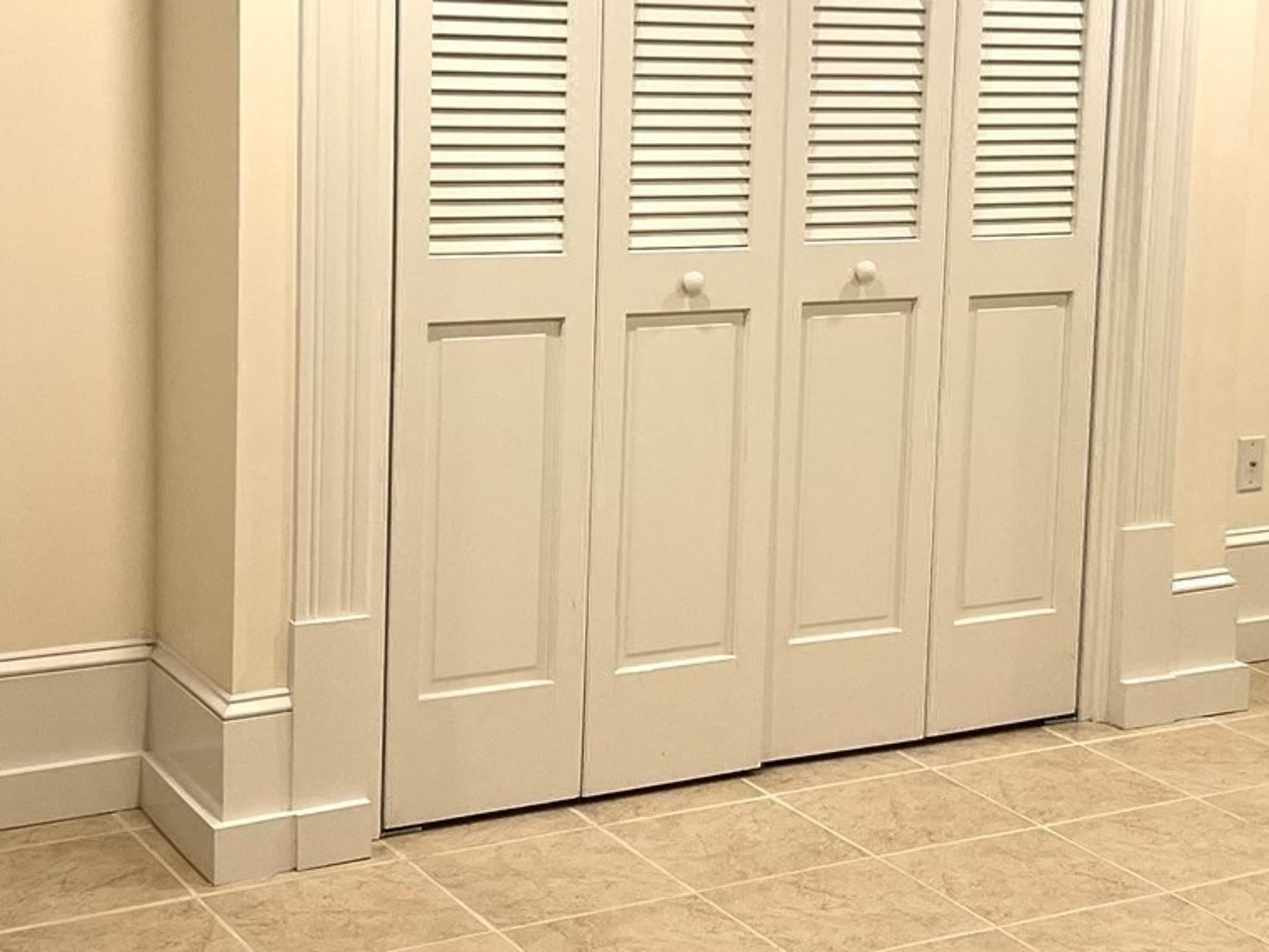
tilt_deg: -8.3
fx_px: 2567
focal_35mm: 70
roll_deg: -2.4
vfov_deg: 20.9
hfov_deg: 27.6
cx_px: 872
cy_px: 282
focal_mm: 5.7
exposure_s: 1/120
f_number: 1.5
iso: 80
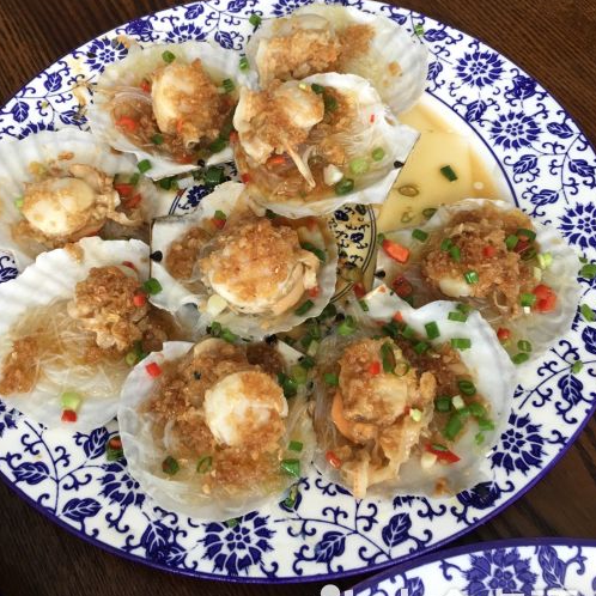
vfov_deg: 45.9
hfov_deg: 46.0
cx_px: 295
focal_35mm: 36
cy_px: 256
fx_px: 701
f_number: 2.2
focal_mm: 4.15
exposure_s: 1/17
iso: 32
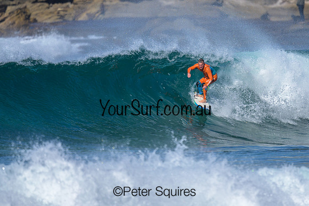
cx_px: 181
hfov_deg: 1.9
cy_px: 93
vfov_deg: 1.3
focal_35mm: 1100
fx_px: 9443
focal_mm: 800
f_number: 6.3
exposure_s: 1/2000
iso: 220
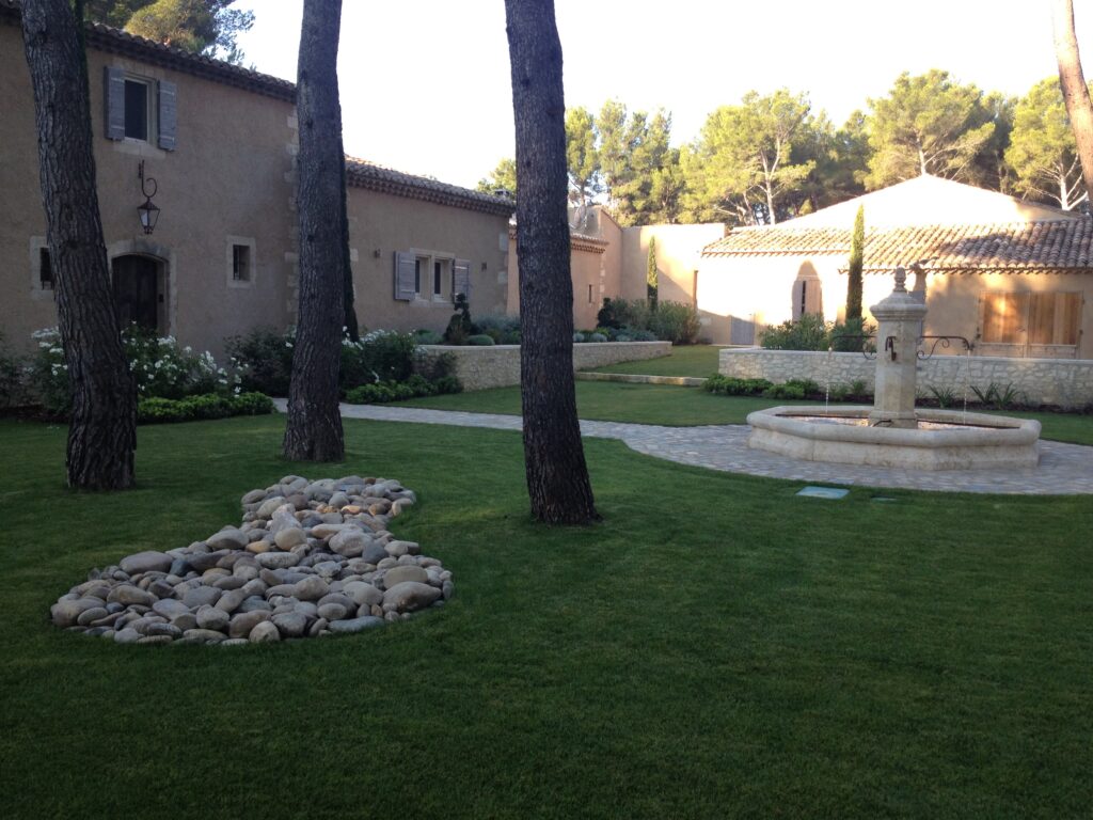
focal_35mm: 35
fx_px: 1105
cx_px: 546
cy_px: 410
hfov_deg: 52.6
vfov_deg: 40.7
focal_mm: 4.28
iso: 50
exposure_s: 1/196
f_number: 2.4
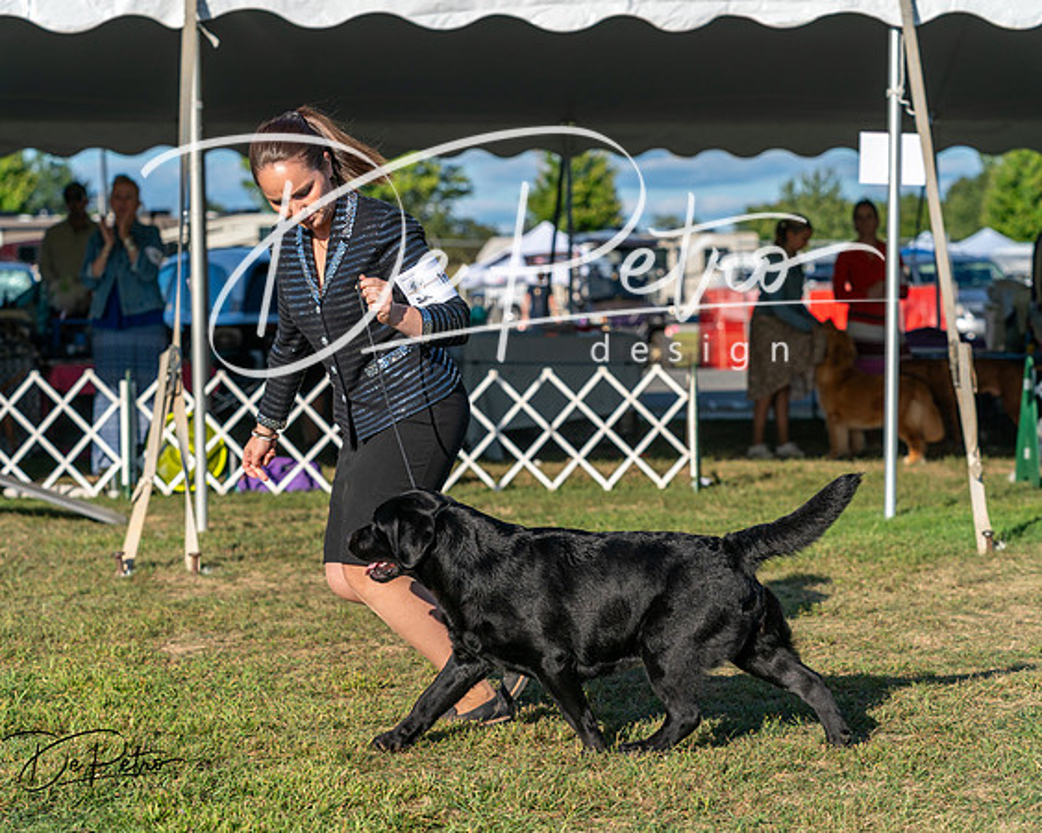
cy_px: 416
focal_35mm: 99
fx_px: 3055
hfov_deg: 19.4
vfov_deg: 15.5
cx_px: 521
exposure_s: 1/1250
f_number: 4.5
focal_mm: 88
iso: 125
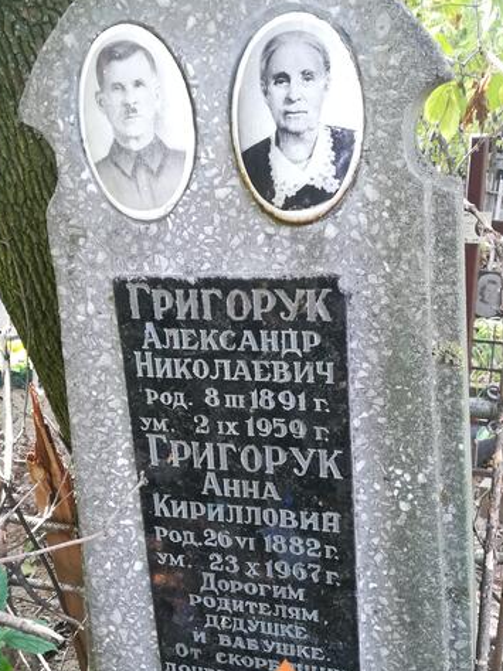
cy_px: 365
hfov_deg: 37.7
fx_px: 737
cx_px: 252
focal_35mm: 38
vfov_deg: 48.9
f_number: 2.2
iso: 125
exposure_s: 1/30
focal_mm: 3.83
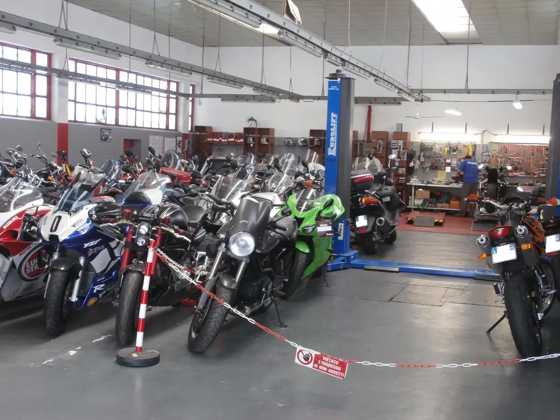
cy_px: 210
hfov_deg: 40.4
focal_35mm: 47
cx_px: 280
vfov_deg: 30.9
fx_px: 760
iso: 100
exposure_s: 1/10
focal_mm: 8.29
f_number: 4.2
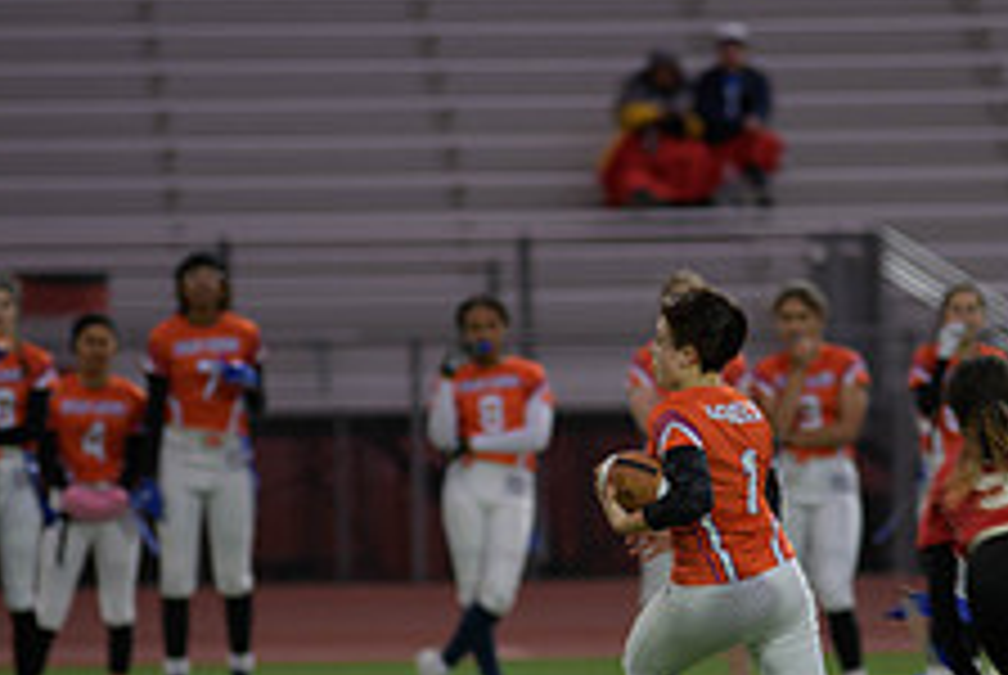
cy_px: 551
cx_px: 702
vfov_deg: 3.1
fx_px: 12336
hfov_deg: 4.7
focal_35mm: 440
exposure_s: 1/200
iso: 450
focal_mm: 170
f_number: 2.8
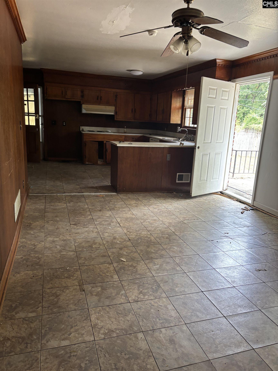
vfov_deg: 67.3
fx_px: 278
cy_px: 186
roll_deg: -2.8
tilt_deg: -12.7
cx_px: 139
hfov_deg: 53.1
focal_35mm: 26
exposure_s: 1/60
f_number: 1.6
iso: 200
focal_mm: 5.96
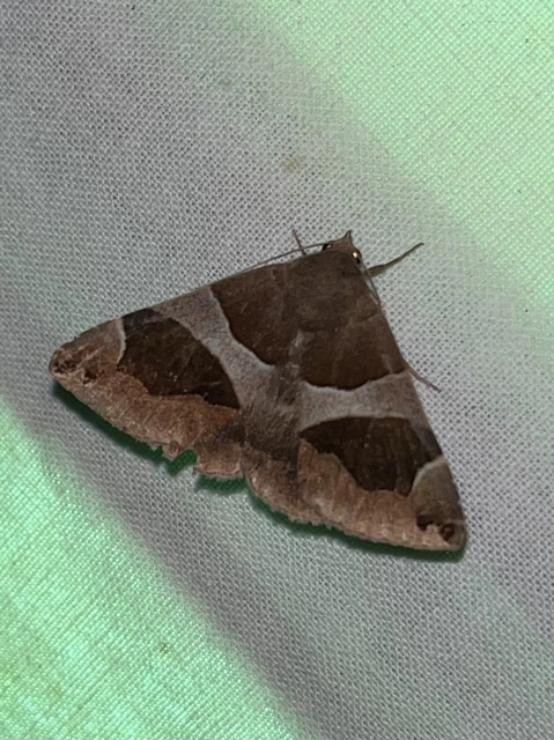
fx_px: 556
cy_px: 370
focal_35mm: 26
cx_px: 277
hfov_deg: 53.0
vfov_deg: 67.3
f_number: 1.6
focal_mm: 5.1
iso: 32
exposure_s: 1/1862
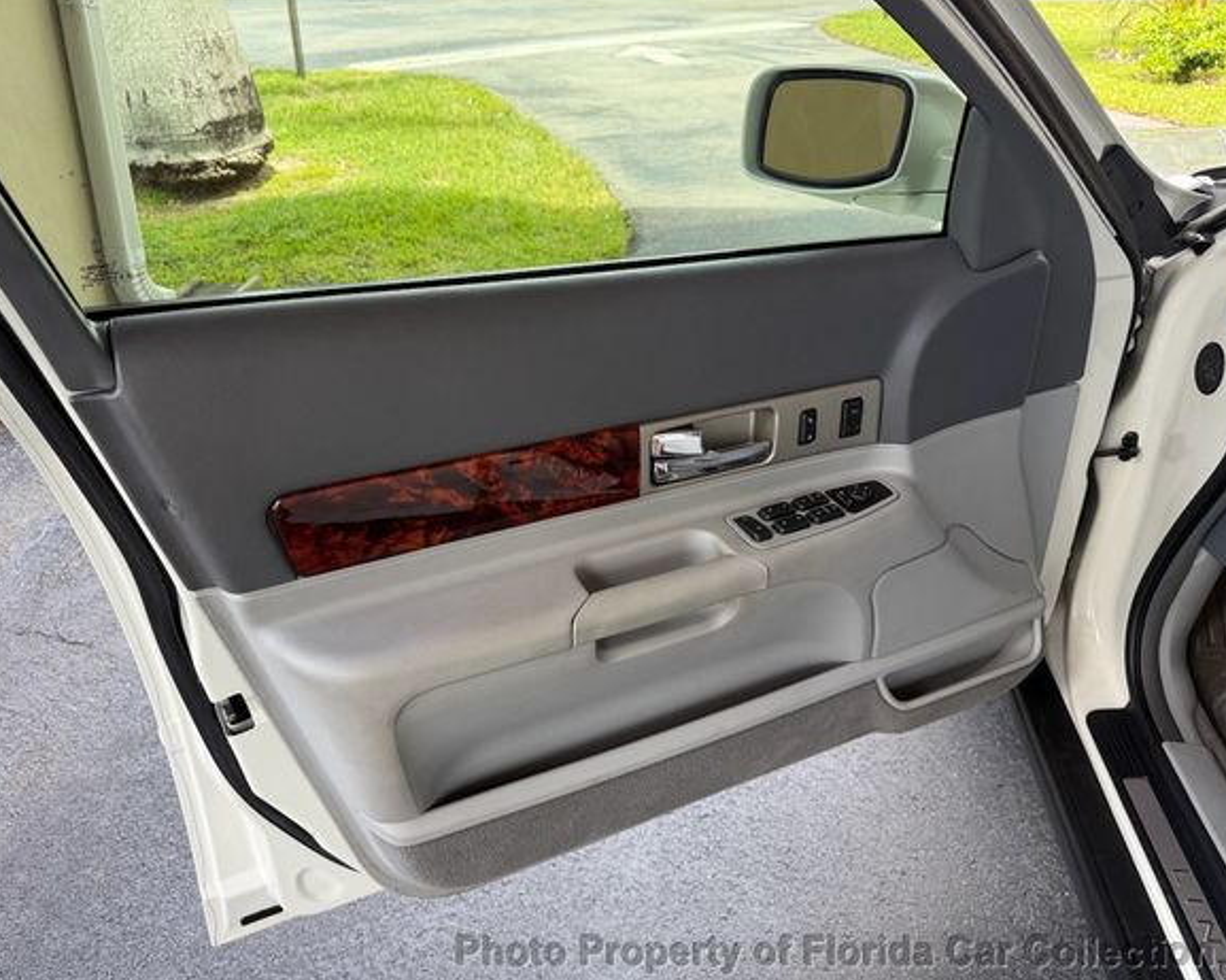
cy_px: 487
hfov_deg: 66.1
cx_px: 603
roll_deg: -0.1
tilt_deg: -32.4
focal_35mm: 26
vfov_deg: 54.9
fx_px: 943
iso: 80
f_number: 1.78
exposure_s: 1/222
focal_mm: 6.76
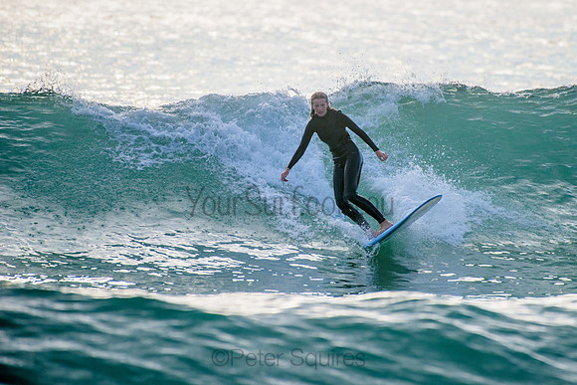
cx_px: 354
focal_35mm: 613
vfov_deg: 2.2
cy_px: 149
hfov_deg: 3.4
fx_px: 9832
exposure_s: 1/2000
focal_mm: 500
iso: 100
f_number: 5.6
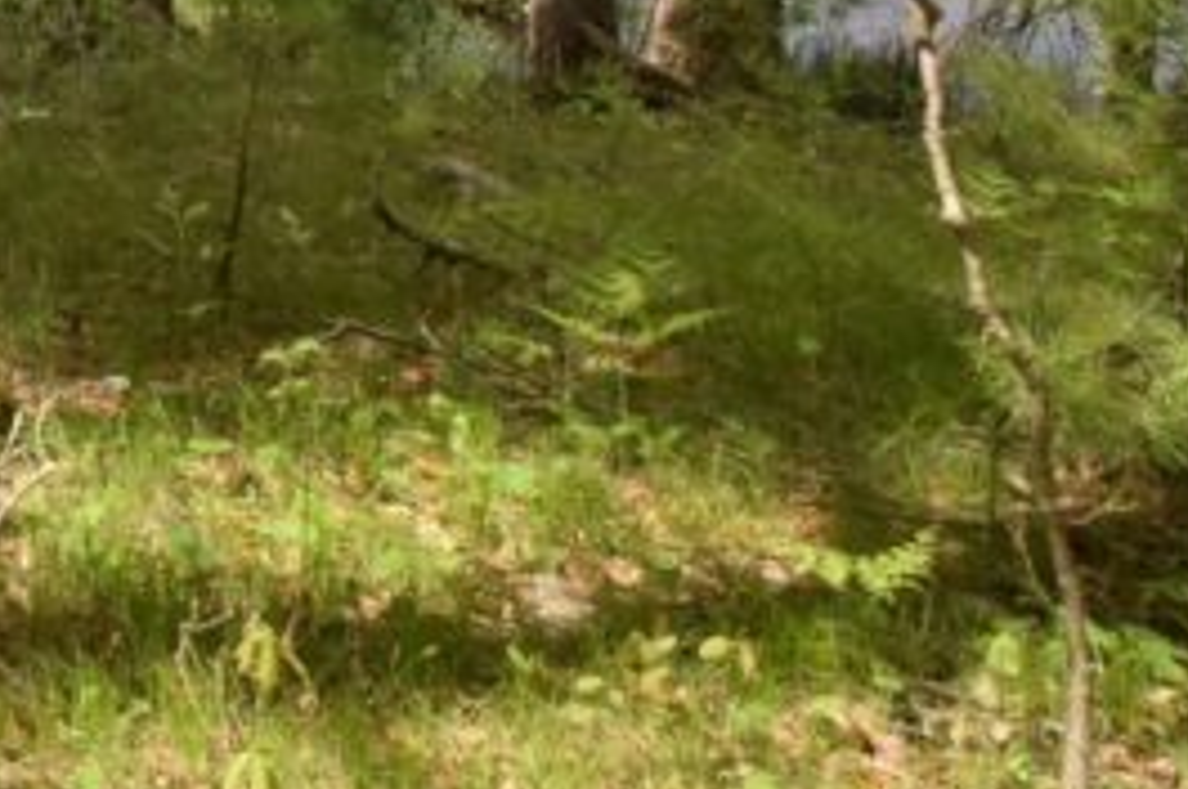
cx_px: -1013
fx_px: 2241
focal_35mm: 68
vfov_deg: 16.7
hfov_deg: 20.2
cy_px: -623
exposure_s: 1/200
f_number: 16
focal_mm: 10
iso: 320
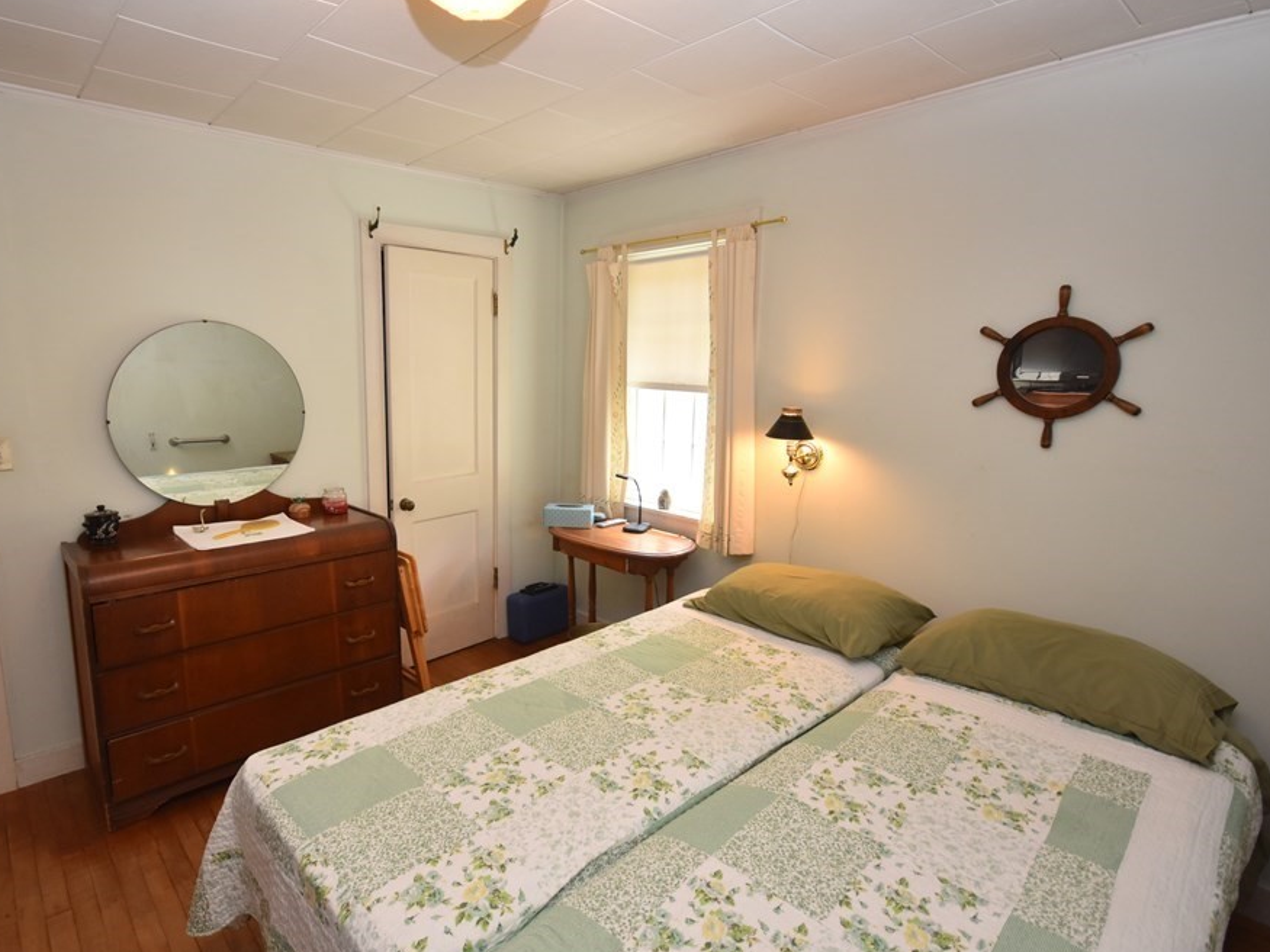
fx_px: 681
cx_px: 537
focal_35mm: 19
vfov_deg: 69.9
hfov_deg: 85.4
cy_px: 467
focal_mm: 11
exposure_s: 1/100
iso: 800
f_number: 5
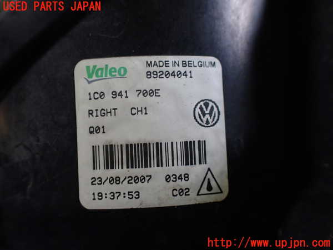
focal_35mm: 30
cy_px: 125
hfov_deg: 60.0
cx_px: 166
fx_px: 289
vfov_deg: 46.8
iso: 500
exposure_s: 1/125
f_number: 2.3
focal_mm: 5.4
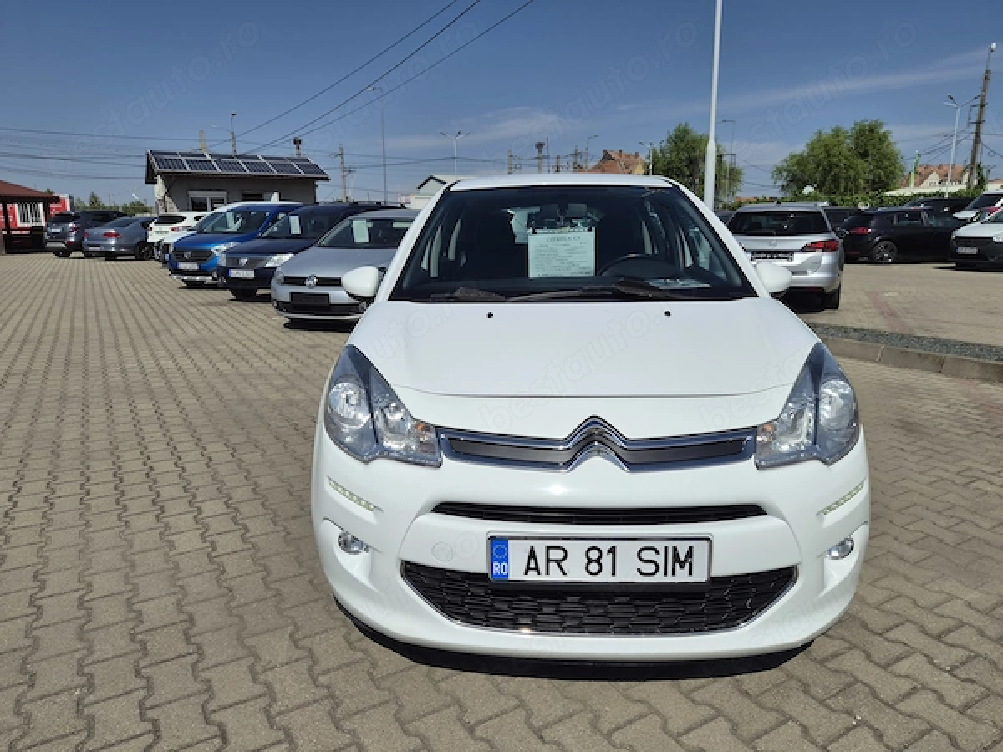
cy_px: 376
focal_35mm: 23
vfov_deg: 58.9
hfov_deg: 73.9
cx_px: 502
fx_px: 666
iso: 50
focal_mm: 5.4
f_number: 1.8
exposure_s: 1/7376
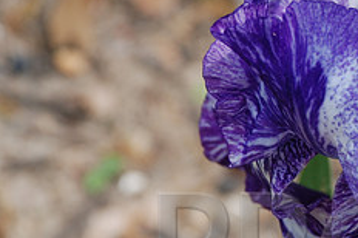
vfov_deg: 3.6
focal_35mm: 376
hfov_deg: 5.5
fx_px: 3734
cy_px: 117
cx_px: 409
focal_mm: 100
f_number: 5.6
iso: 200
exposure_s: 1/250
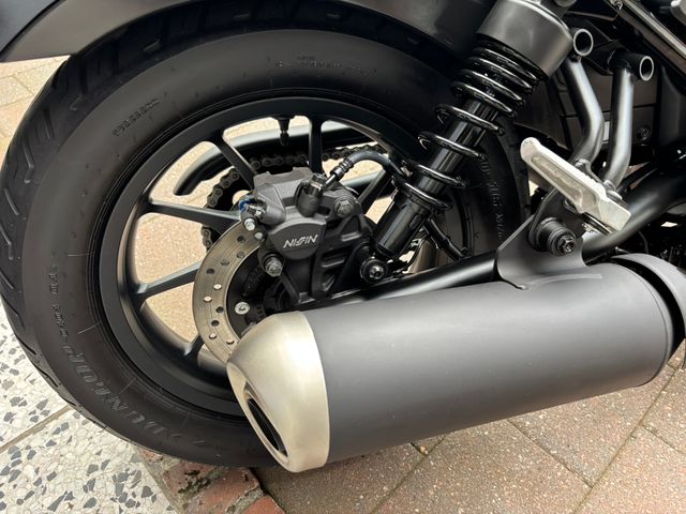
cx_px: 343
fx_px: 515
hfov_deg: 67.3
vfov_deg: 53.1
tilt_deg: -43.5
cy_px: 257
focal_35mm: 26
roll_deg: -0.7
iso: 100
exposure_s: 1/121
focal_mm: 5.96
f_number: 1.6
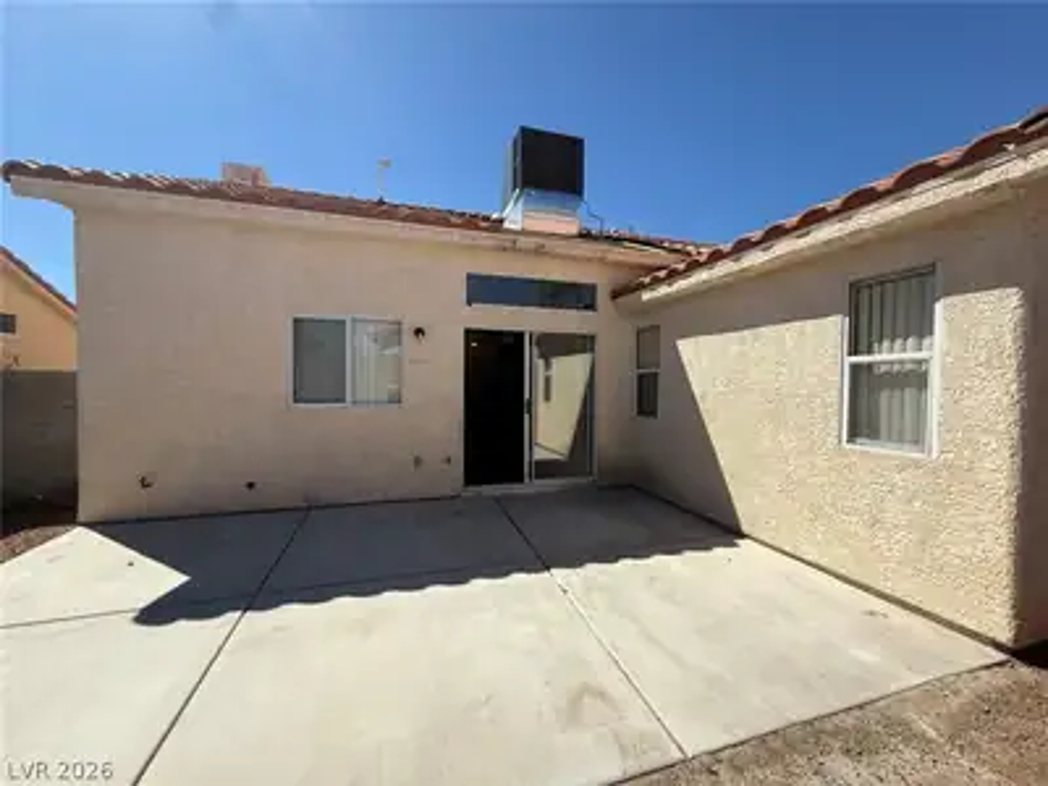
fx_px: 424
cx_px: 524
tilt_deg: -1.5
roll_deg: -0.8
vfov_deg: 85.7
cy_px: 393
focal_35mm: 14
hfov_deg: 102.1
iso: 50
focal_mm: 2.22
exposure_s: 1/1745
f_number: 2.2
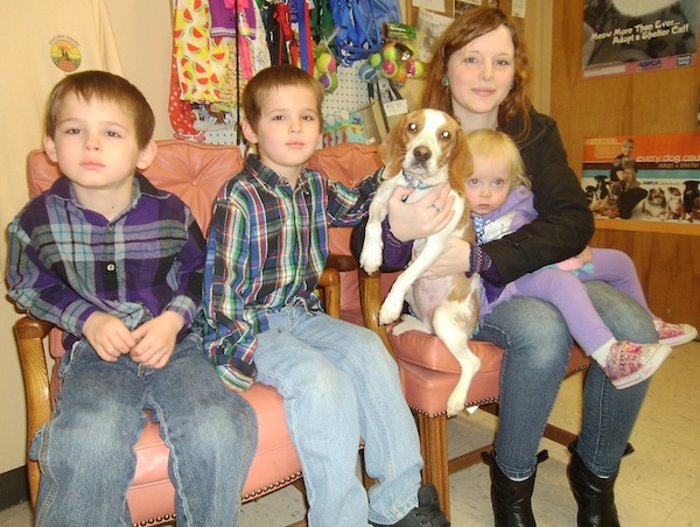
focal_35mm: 26
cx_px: 350
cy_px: 264
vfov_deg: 53.2
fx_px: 527
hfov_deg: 67.2
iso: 100
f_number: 3.3
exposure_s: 1/30
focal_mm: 4.5
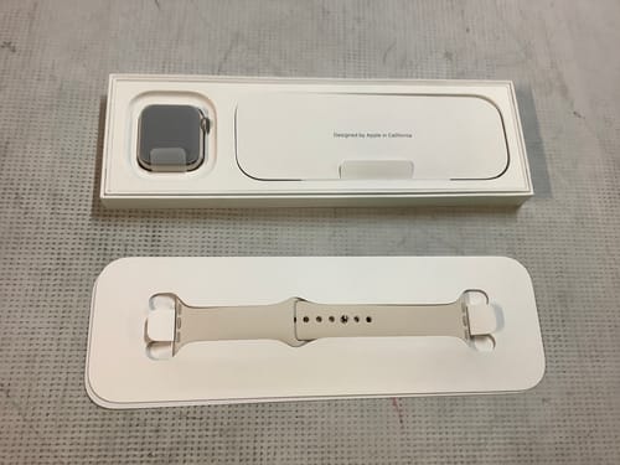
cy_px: 232
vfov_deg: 45.4
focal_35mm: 31
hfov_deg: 58.4
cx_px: 310
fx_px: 555
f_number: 2.4
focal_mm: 3.3
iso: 100
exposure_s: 1/50
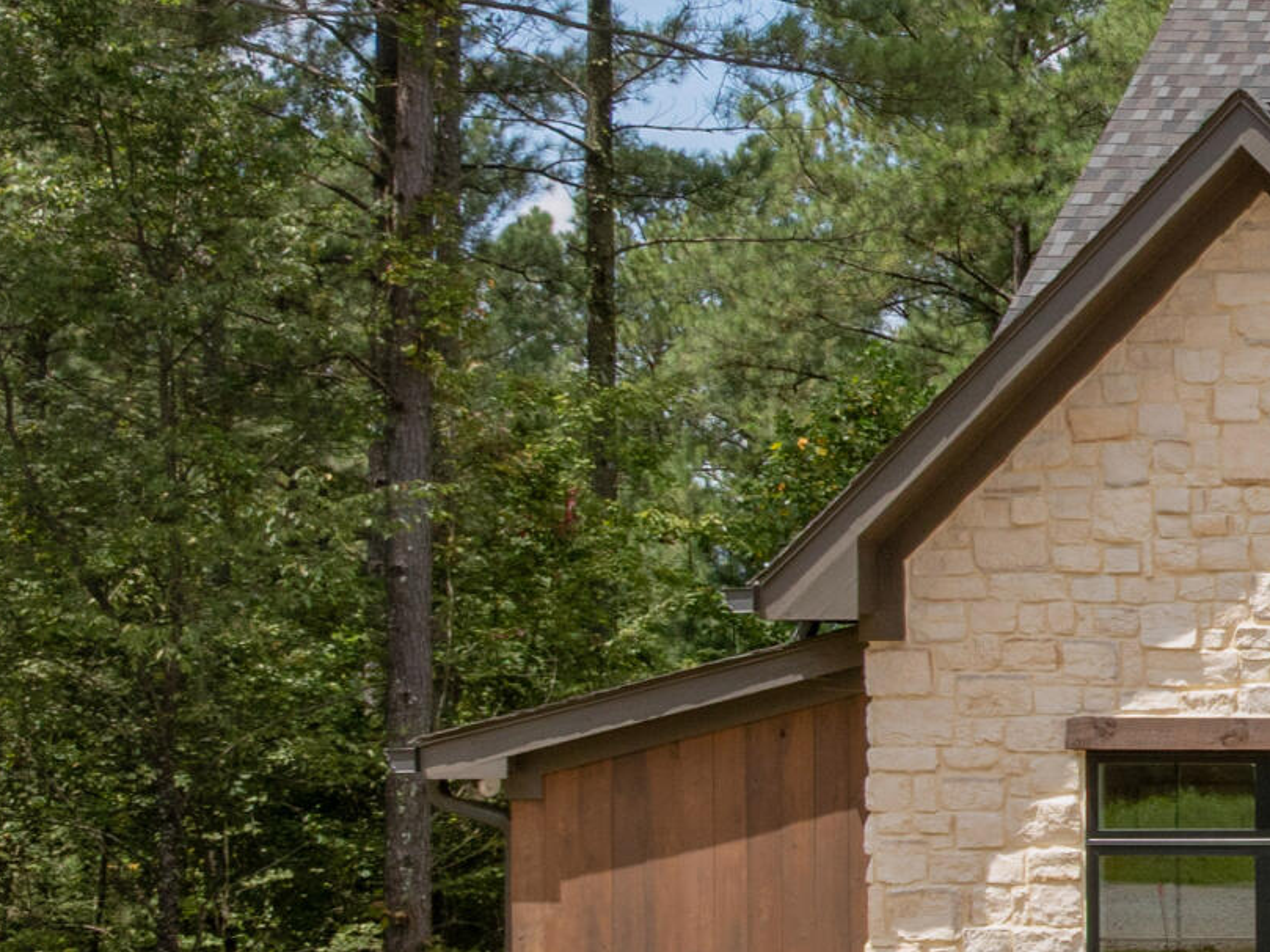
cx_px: 2286
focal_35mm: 89
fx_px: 3264
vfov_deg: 16.5
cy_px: 696
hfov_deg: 17.7
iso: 100
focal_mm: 12.29
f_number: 7.1
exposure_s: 1/240
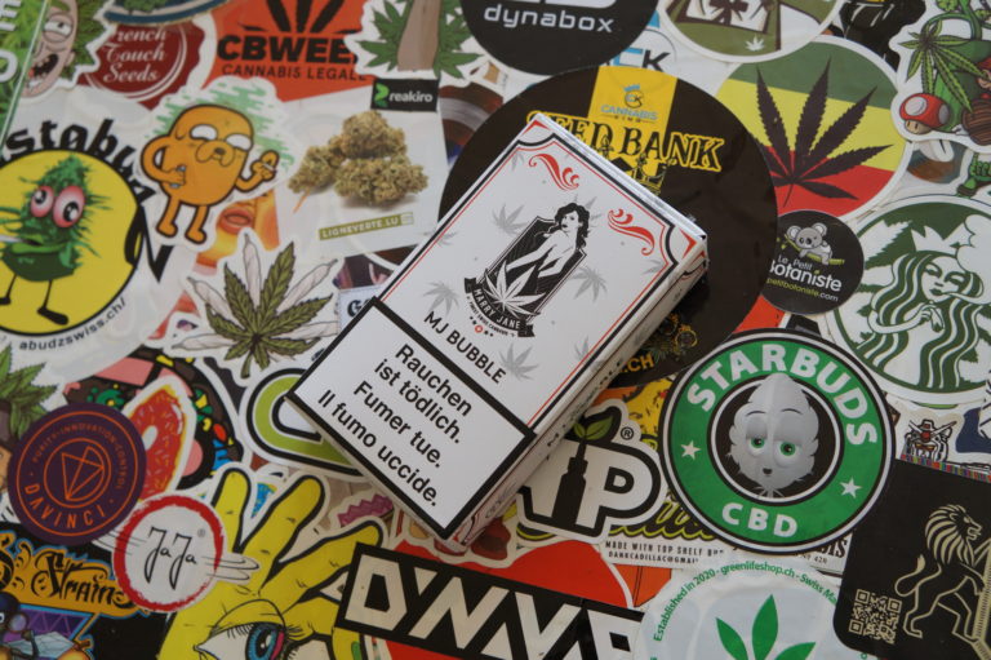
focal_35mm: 48
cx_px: 496
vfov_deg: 28.0
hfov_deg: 41.1
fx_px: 1320
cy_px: 330
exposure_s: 1/100
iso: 400
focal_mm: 32
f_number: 5
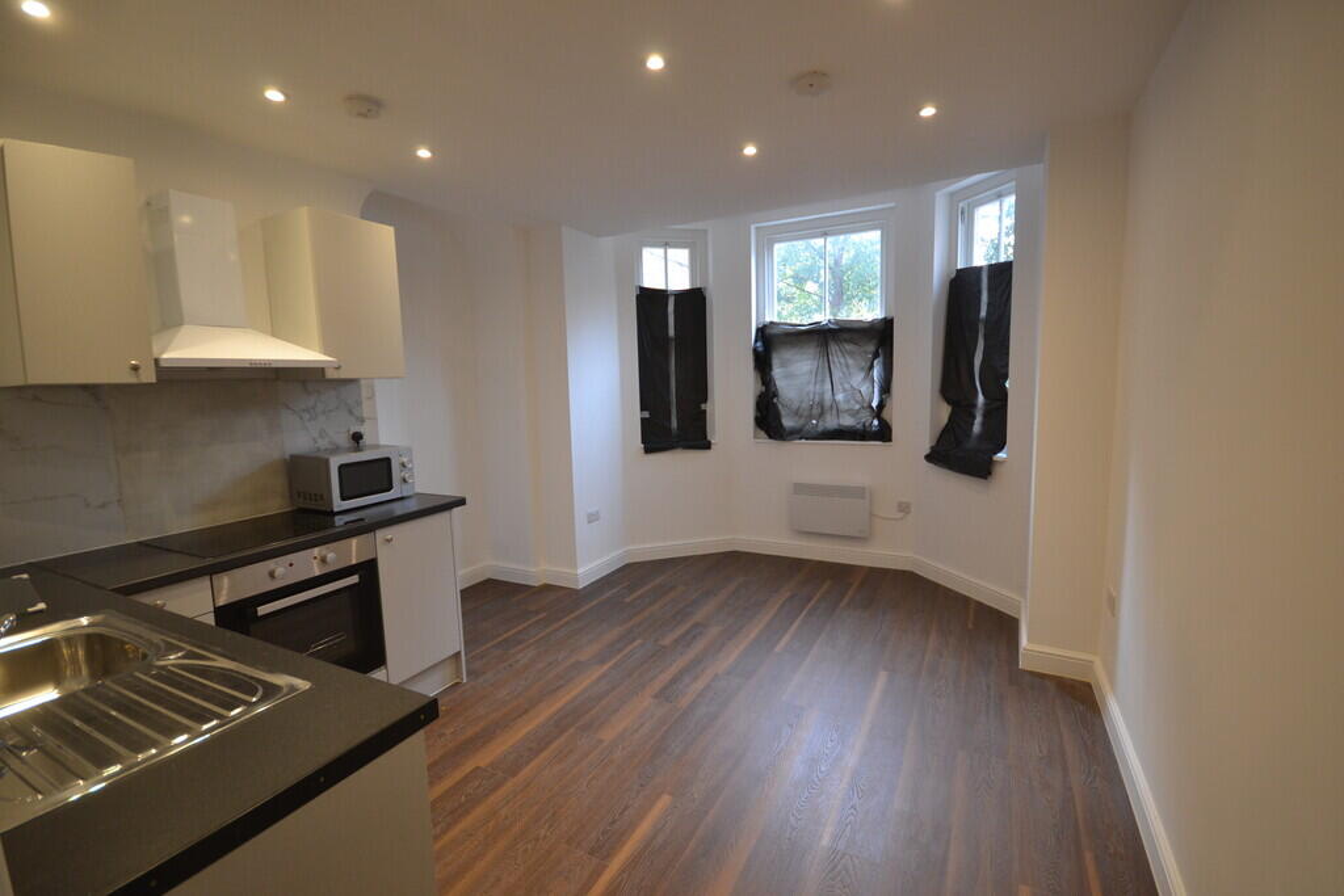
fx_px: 560
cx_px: 672
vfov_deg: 77.3
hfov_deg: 100.4
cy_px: 448
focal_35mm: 15
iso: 450
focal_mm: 10
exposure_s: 1/60
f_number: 4
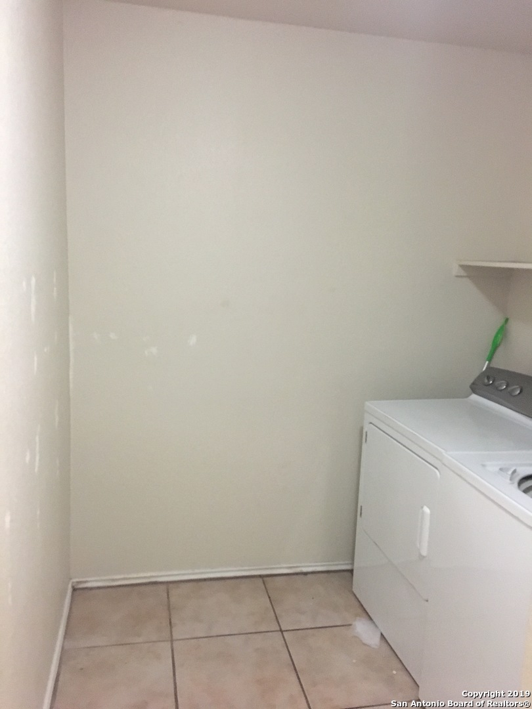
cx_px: 266
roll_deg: -2.7
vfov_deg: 61.7
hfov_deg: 48.2
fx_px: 594
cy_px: 354
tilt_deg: -8.3
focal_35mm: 29
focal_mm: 4.15
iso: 320
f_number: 2.2
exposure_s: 1/17
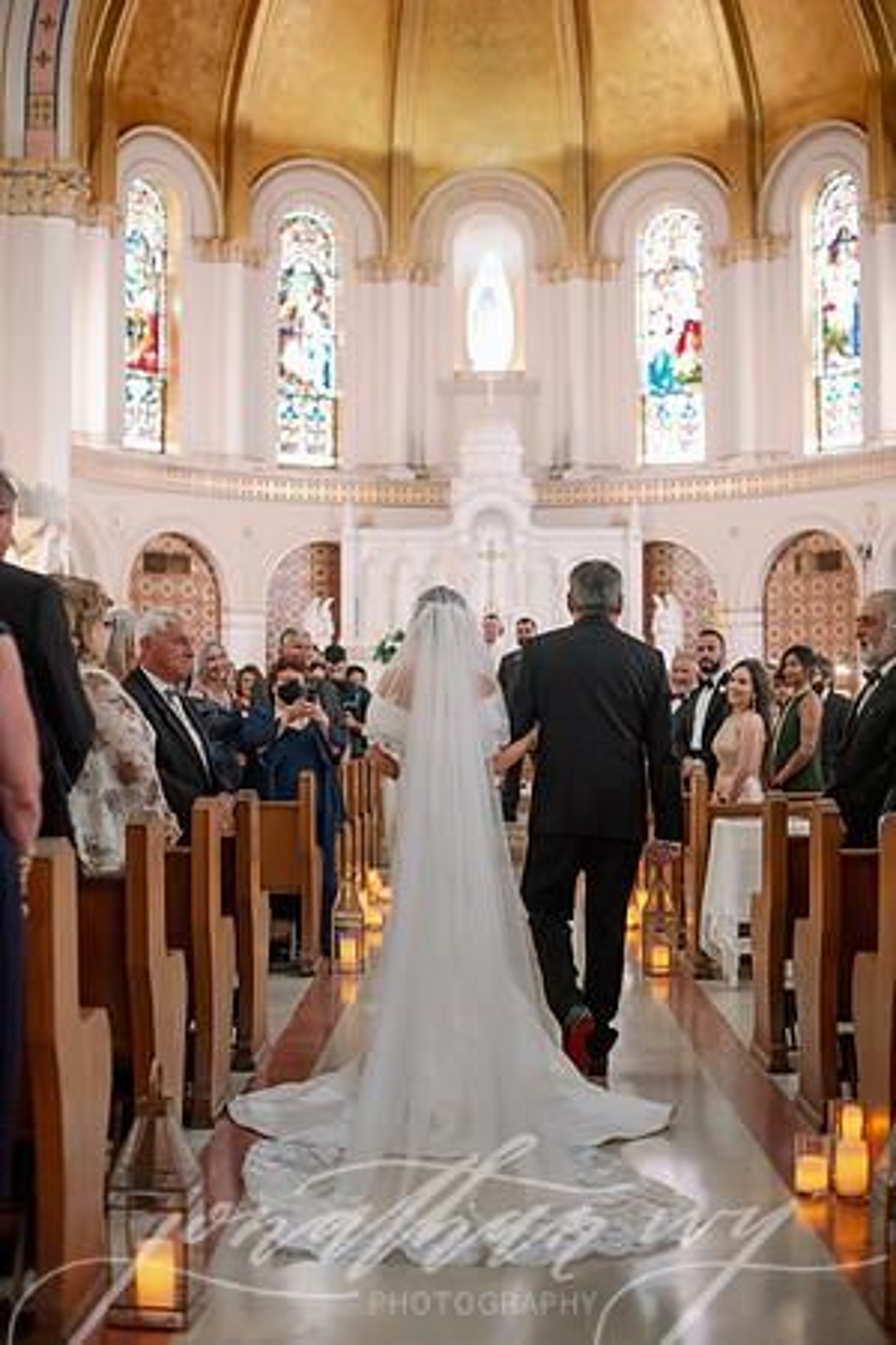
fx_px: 1867
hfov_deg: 27.0
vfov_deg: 39.6
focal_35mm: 50
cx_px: 448
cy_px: 672
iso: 2500
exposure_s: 1/125
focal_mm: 50
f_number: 2.2
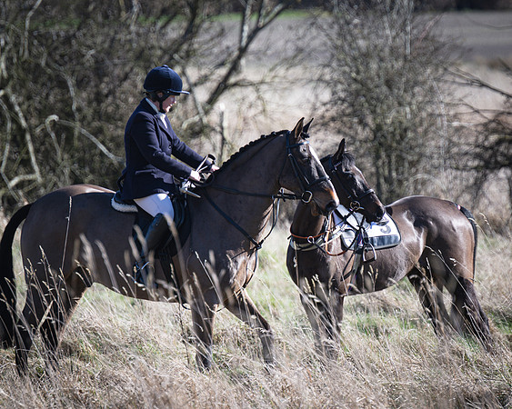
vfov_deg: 3.6
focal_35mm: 429
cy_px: 193
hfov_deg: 4.5
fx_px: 6491
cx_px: 325
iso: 160
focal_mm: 240
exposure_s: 1/1000
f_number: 4
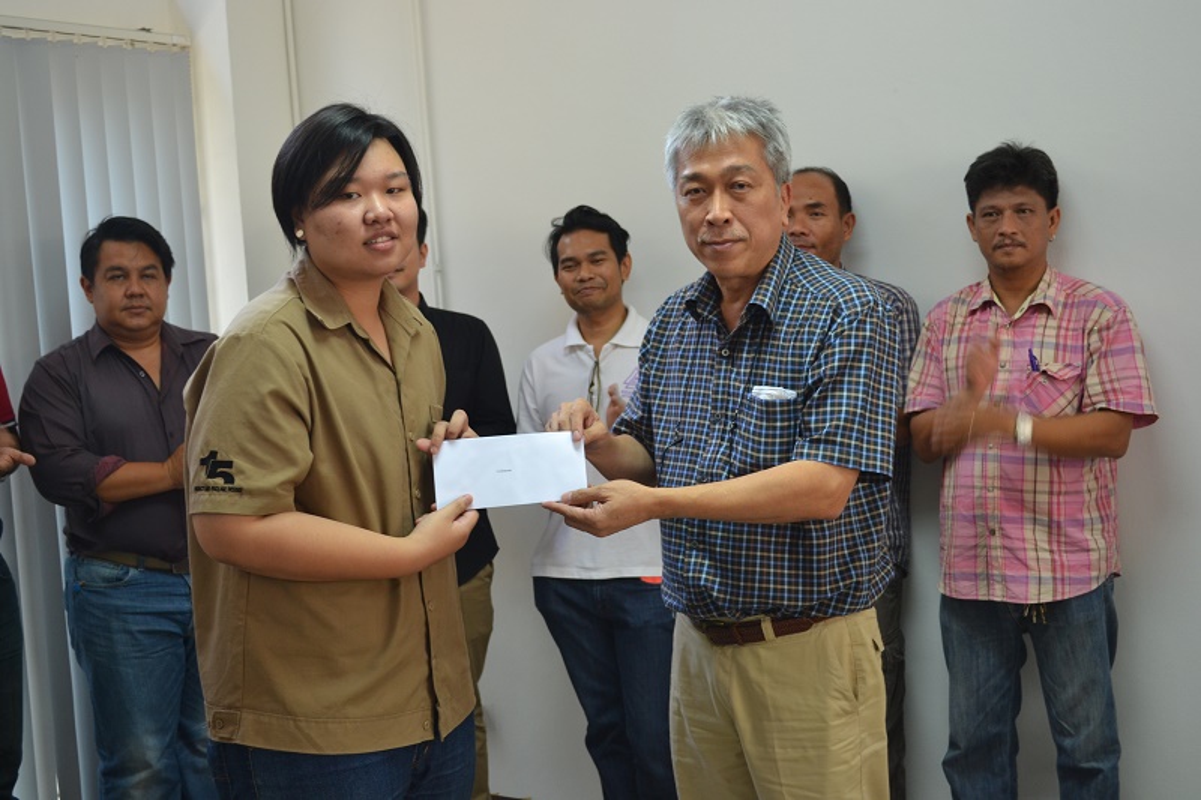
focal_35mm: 48
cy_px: 400
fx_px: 1601
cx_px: 600
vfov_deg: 28.1
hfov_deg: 41.1
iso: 400
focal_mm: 32
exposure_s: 1/20
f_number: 4.8
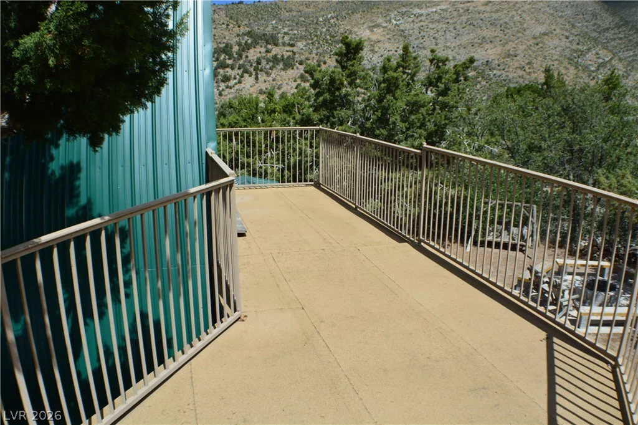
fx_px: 691
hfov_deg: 49.6
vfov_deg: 34.2
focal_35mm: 39
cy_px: 212
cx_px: 319
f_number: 11
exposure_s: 1/125
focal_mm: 26
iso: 110
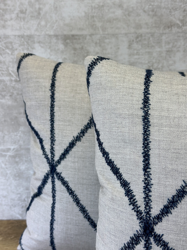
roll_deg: +1.2
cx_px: 94
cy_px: 125
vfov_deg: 39.7
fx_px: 346
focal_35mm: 48
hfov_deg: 30.3
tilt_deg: -14.0
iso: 80
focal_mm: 6.86
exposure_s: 1/191
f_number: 1.78
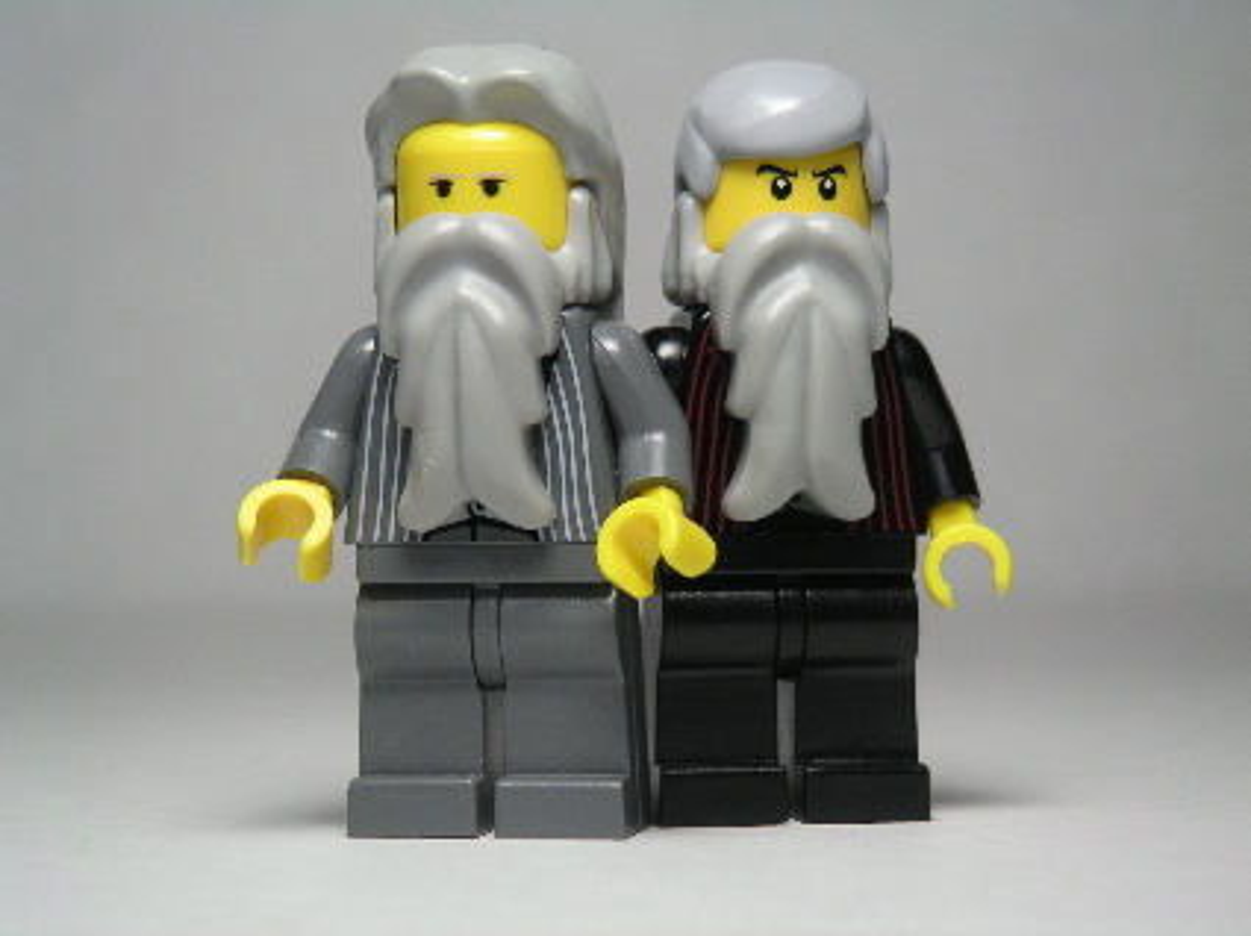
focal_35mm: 111
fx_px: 4008
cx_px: 626
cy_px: 468
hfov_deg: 17.7
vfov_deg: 13.3
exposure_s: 1/111
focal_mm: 17.1
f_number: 3.6
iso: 80
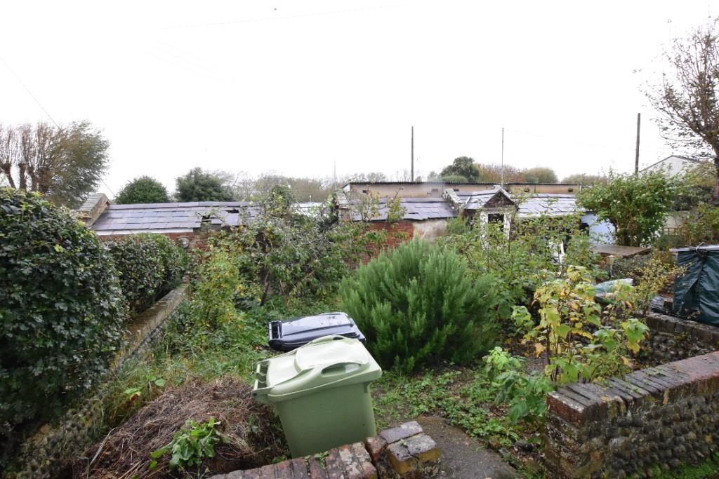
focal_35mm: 16
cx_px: 360
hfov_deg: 95.0
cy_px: 240
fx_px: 330
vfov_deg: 72.1
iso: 3200
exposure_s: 1/320
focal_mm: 11
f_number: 9
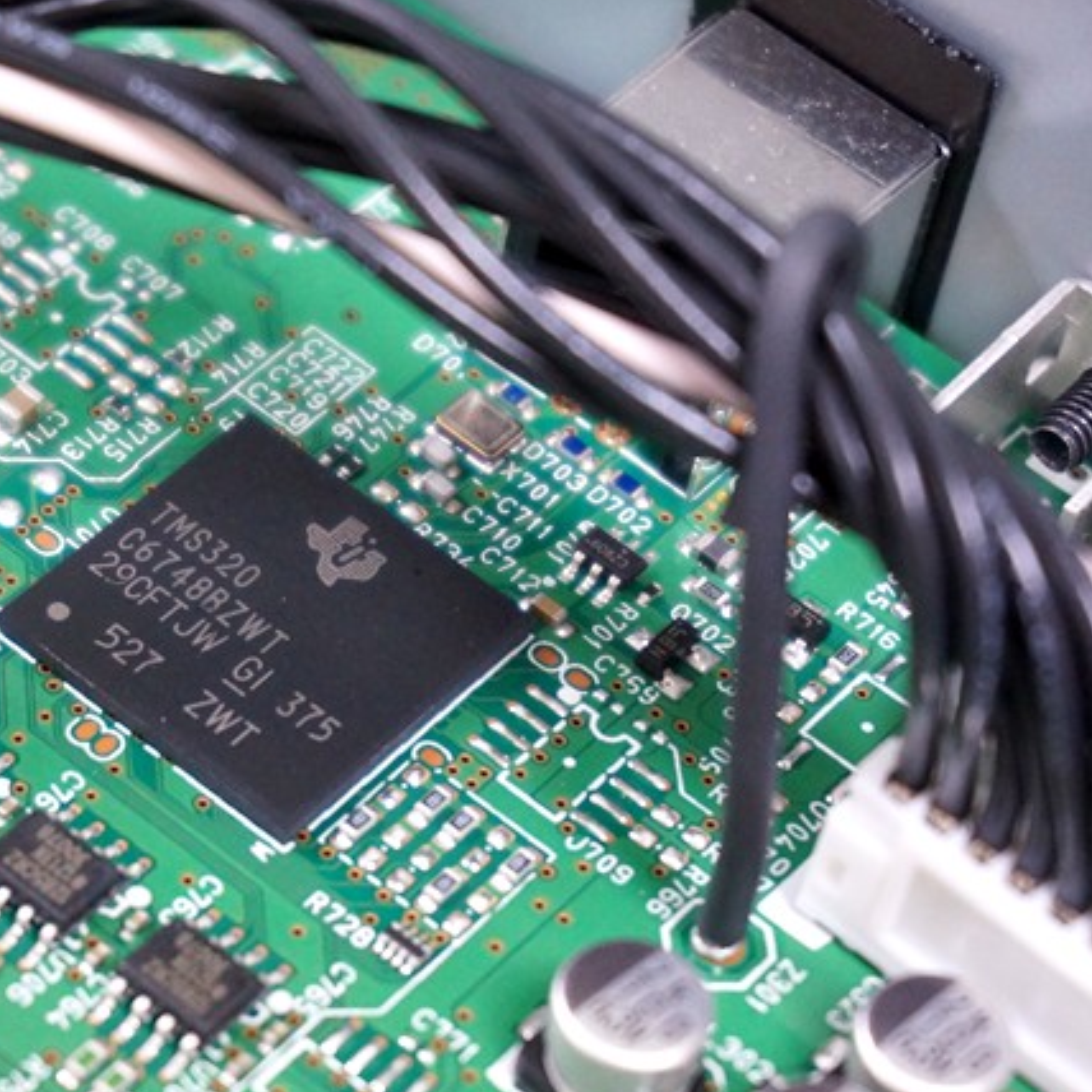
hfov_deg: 13.0
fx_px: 4783
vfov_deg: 13.0
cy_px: 707
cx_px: 179
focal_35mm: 134
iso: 1600
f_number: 5.6
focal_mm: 50
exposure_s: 1/20
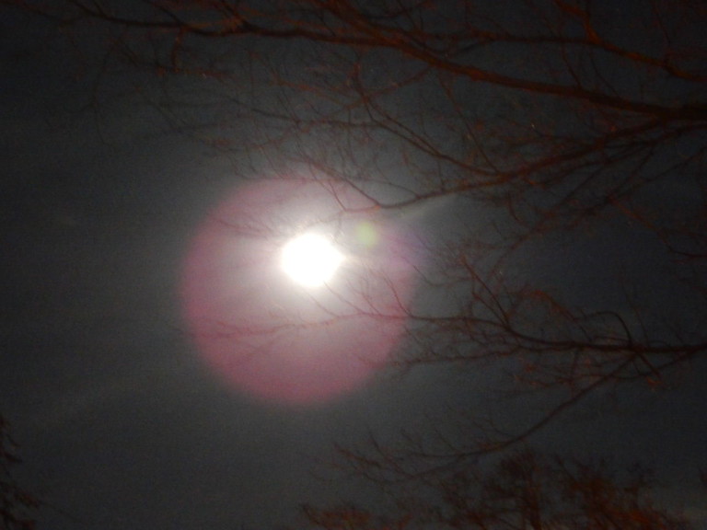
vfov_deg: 19.6
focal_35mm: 75
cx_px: 354
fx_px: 1532
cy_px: 265
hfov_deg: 26.0
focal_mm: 13.5
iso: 1600
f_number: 4.2
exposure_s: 1
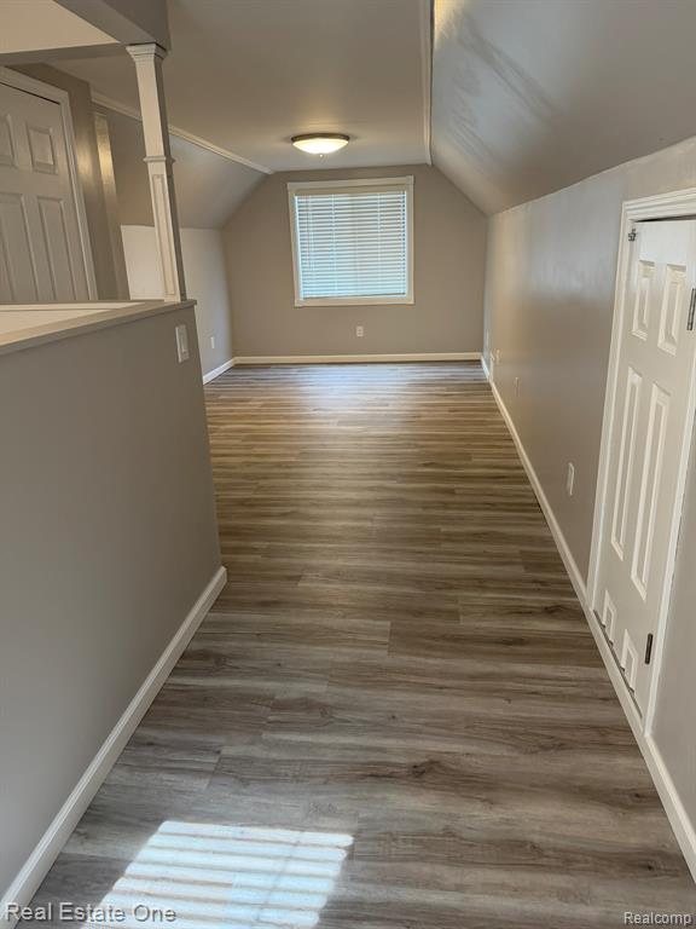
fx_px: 643
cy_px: 464
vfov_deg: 71.6
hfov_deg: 56.8
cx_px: 348
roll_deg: +1.3
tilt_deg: -18.0
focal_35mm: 24
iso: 200
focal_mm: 6.76
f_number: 1.78
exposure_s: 1/120
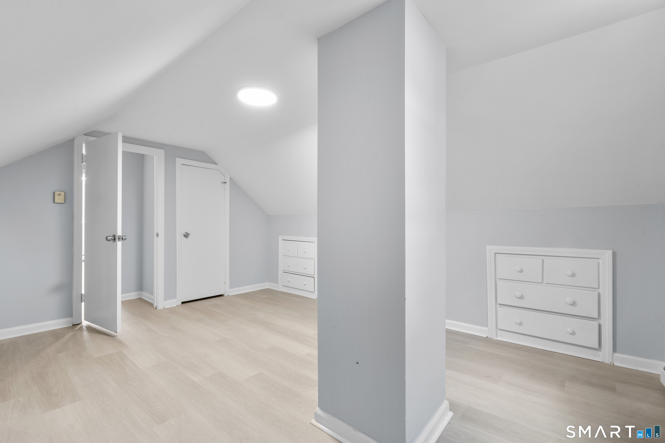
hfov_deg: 96.7
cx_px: 332
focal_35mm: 16
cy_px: 222
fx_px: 296
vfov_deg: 73.7
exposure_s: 1.3
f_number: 9
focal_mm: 16
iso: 250
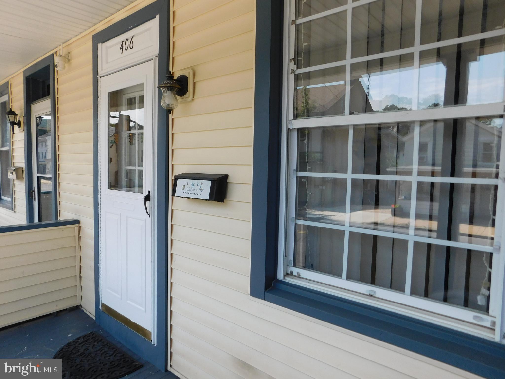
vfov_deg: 58.9
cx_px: 252
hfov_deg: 73.9
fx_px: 336
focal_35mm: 23
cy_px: 190
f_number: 3
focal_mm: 4
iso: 125
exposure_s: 1/640
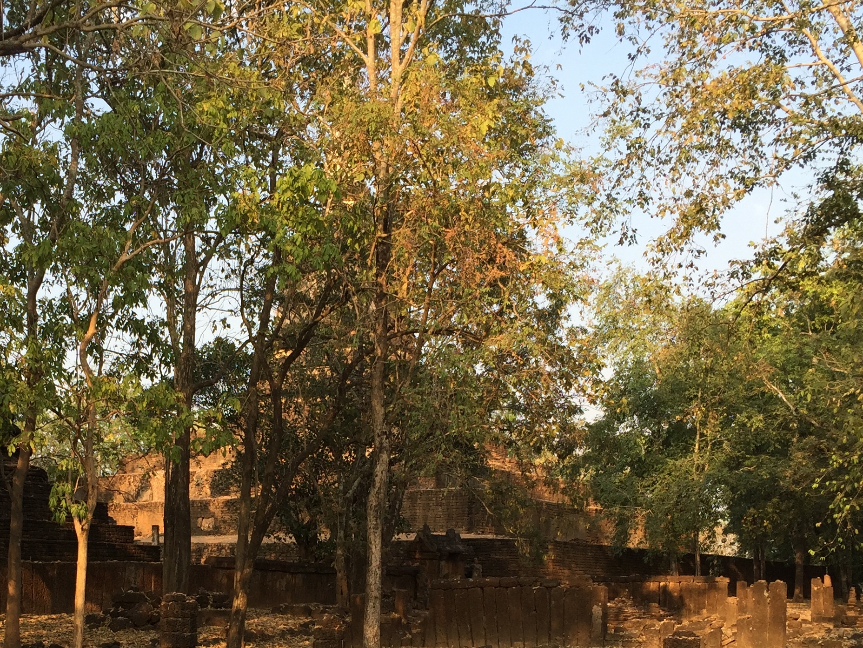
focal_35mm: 51
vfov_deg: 27.6
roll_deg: -0.9
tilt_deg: +1.2
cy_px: 567
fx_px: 1271
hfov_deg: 37.0
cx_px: 267
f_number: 2.2
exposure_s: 1/384
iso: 32
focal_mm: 4.15
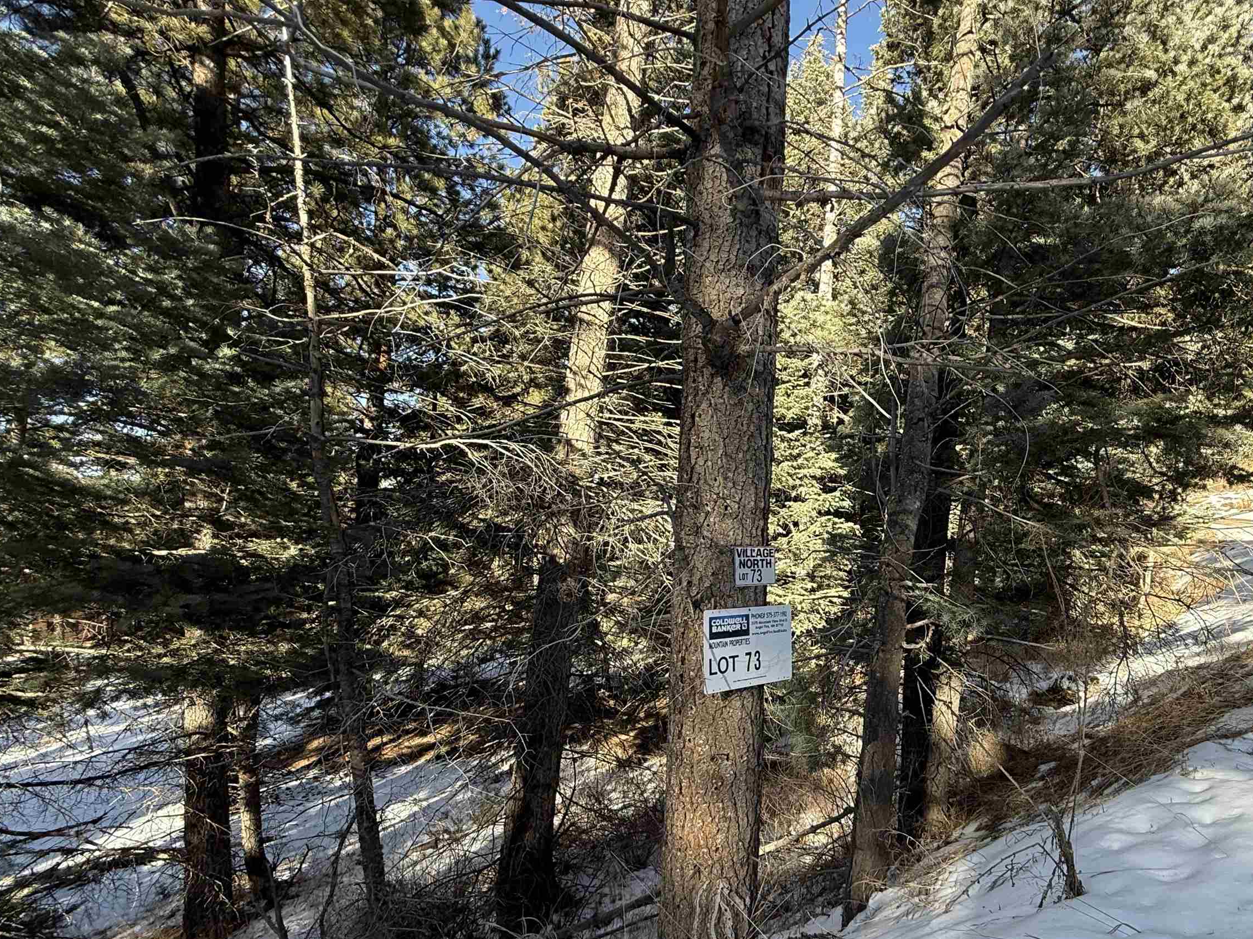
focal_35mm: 19
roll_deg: -1.6
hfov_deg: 82.7
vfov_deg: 68.1
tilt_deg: -1.5
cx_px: 799
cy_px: 557
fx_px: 688
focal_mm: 2.22
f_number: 2.2
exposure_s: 1/306
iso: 64
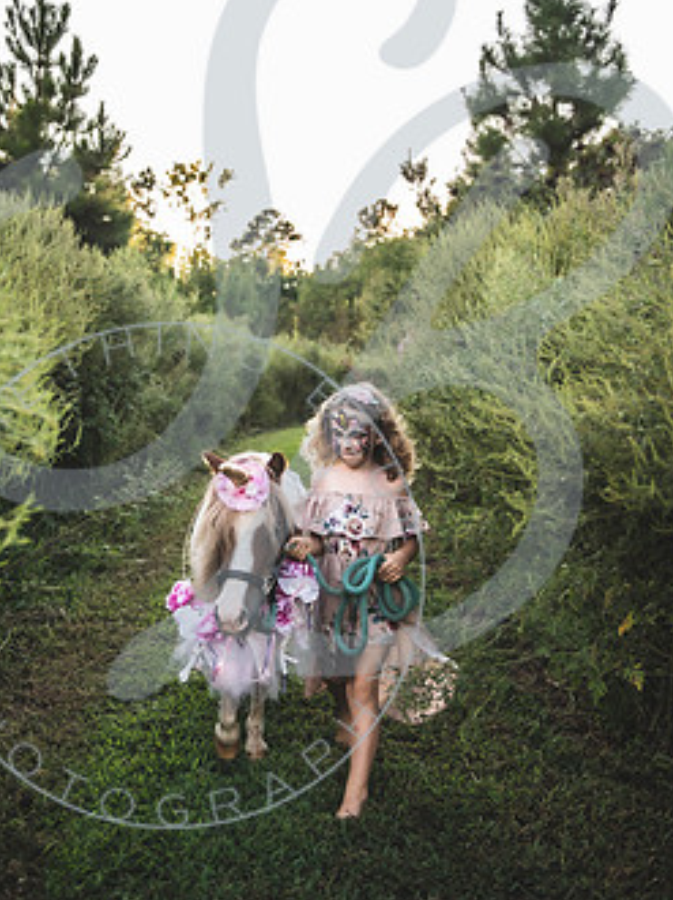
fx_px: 1090
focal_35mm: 42
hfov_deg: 34.3
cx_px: 294
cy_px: 368
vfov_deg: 44.6
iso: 100
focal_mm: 32
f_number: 2.8
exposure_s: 1/200
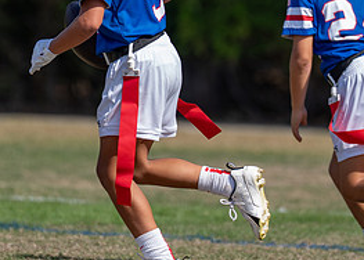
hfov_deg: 3.1
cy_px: 3
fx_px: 6763
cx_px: 170
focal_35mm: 654
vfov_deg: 2.2
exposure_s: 1/1000
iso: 100
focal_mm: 200
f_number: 2.8
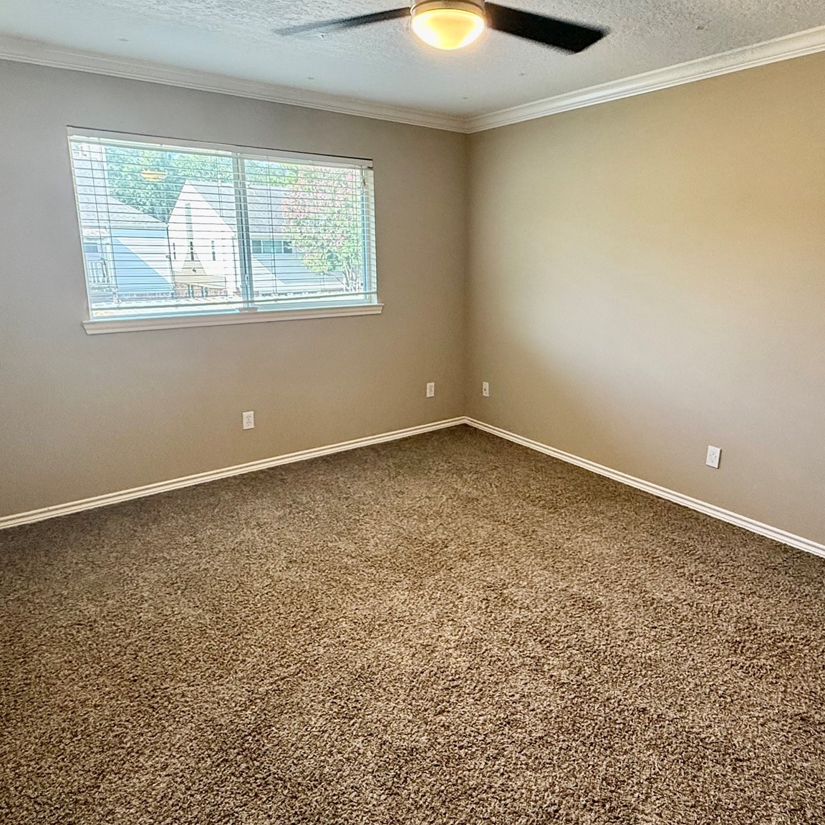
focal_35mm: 22
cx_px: 463
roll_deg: +0.2
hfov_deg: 69.4
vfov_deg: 69.5
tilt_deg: -11.0
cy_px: 377
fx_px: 593
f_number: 2.2
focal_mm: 2.22
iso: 250
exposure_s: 1/120
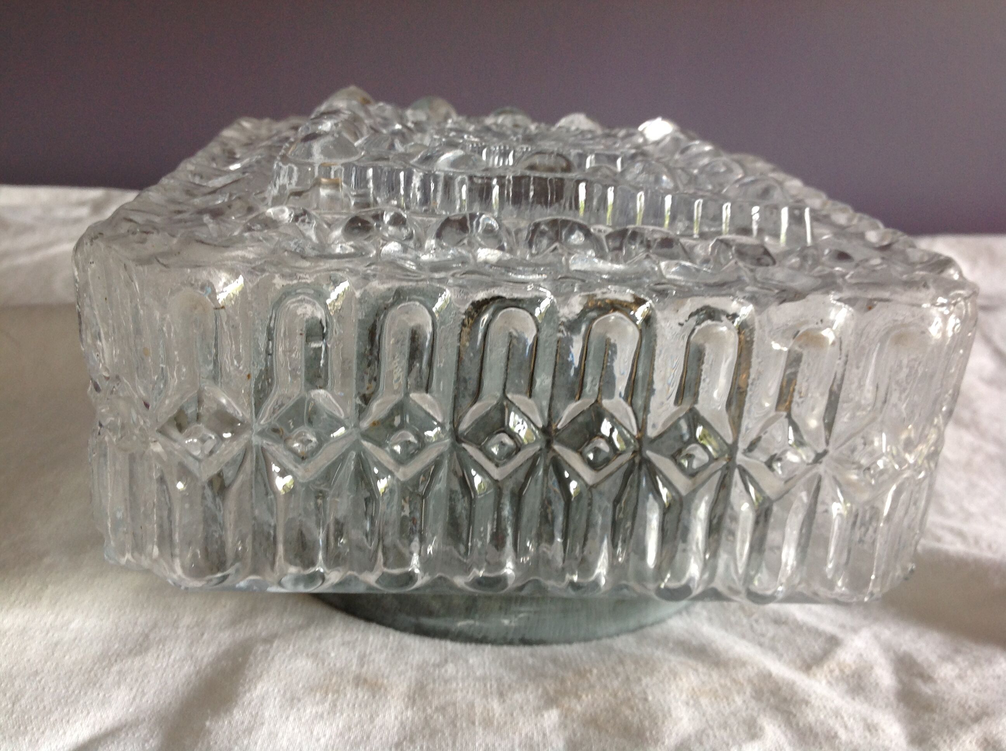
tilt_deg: -20.8
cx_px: 503
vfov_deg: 40.6
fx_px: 1016
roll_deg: -4.9
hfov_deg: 52.7
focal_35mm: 35
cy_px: 376
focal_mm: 4.28
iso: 50
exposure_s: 1/17
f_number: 2.4
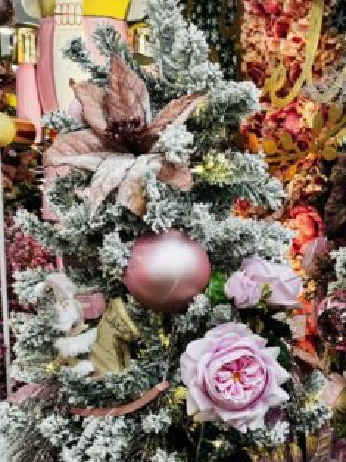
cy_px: 321
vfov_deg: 35.7
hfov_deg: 26.5
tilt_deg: -11.2
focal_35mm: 53
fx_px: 707
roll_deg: -0.9
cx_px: 317
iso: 125
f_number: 1.78
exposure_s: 1/50
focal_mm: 6.76
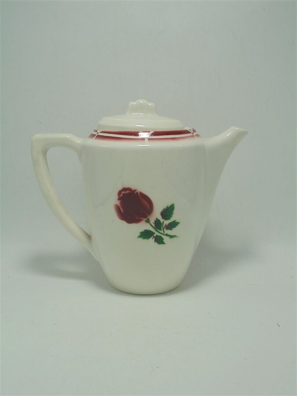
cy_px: 198
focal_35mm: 38
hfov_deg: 37.7
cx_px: 148
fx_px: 435
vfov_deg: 49.0
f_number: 4.2
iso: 100
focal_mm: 6.9
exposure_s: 1/100
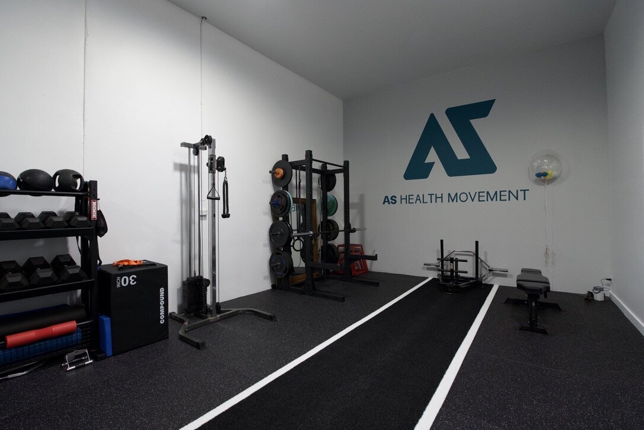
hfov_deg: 95.0
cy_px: 215
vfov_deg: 72.1
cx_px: 322
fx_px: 295
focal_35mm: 16
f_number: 4
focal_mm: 11
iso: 800
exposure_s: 1/160
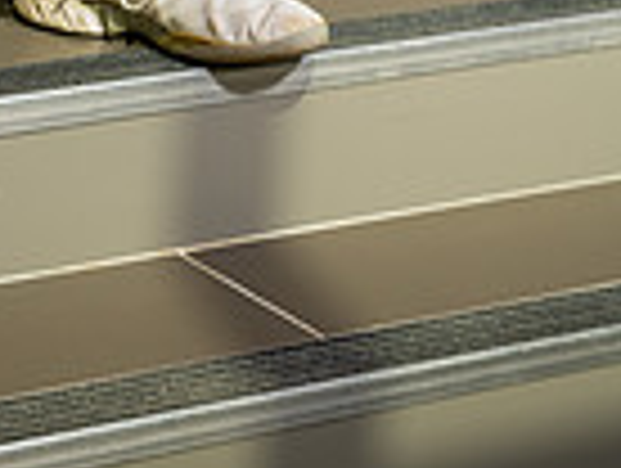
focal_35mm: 172
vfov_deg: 8.2
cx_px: 40
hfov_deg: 11.4
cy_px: -504
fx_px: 3091
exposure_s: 1/250
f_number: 6.3
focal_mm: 55
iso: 320
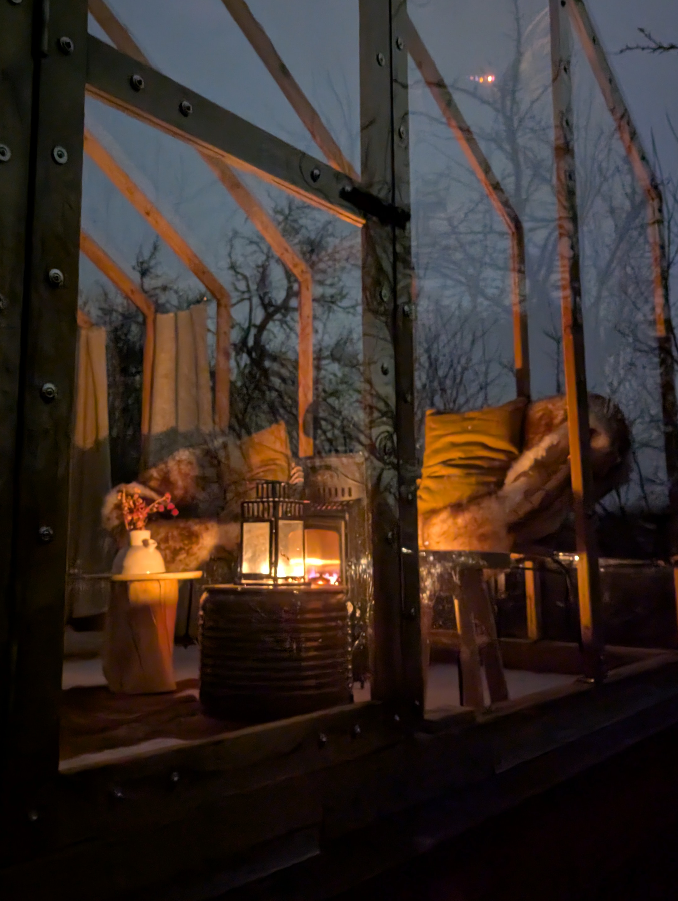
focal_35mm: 34
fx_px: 886
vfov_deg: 53.7
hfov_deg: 41.7
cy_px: 383
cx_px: 276
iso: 3355
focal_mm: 6.81
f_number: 1.85
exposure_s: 1/3
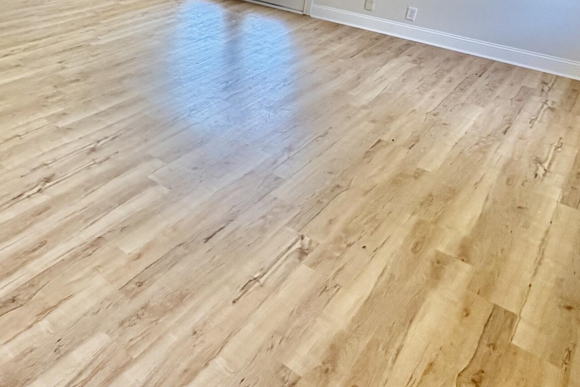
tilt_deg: -19.6
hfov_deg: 52.8
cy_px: 40
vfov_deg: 36.5
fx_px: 548
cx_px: 130
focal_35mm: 34
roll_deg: -1.7
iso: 200
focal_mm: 2.22
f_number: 2.2
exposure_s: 1/120
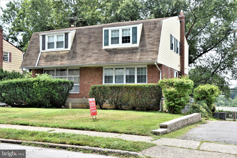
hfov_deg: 46.4
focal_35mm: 42
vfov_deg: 31.9
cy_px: 79
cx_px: 118
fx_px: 276
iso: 360
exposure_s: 1/500
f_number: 8
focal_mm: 28
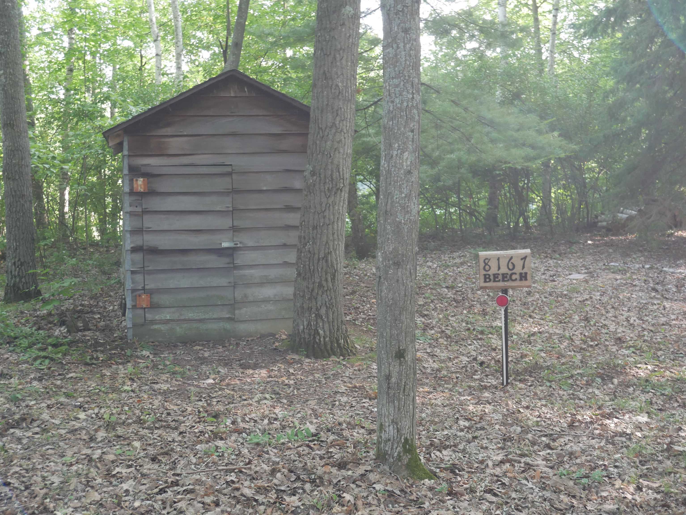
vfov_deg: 30.3
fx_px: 952
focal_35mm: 48
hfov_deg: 39.6
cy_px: 258
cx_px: 343
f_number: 5.2
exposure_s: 1/60
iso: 800
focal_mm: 24
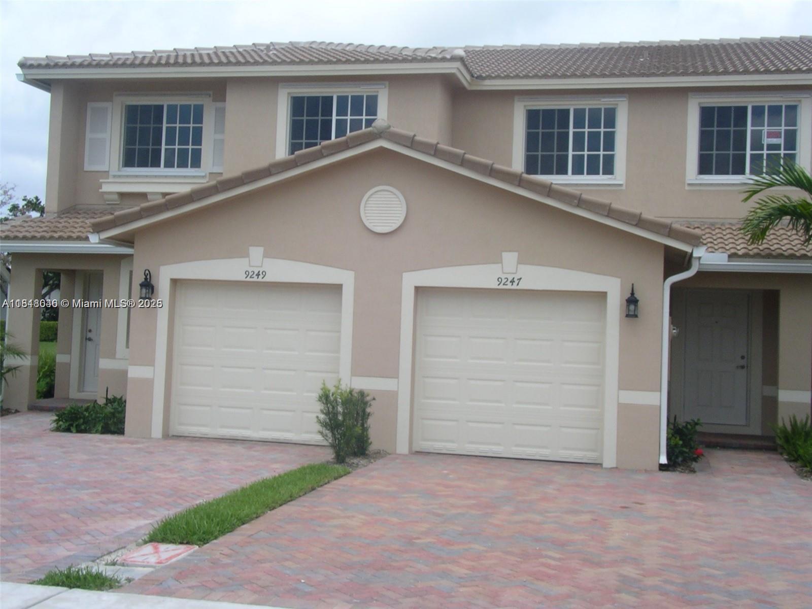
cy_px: 304
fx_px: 1126
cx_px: 406
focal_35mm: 48
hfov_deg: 39.7
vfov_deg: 30.3
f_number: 7.5
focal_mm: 7.5
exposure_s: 1/125
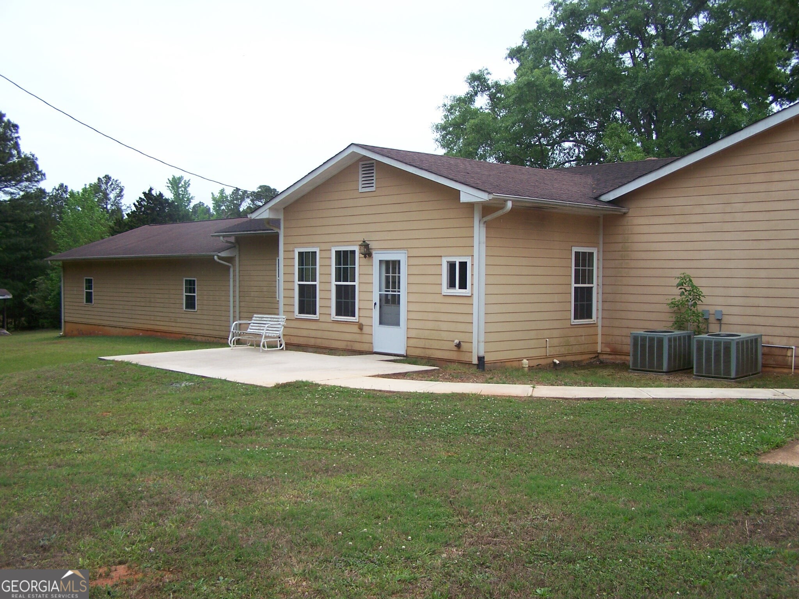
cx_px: 400
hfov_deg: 49.0
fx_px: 877
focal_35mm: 38
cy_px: 300
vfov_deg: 37.7
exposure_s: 1/400
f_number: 2.8
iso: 80
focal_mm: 6.3
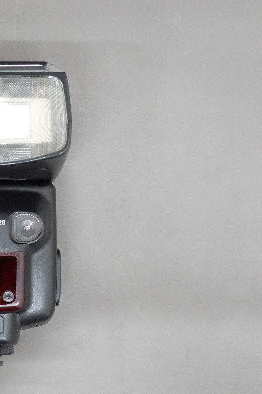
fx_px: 732
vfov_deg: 30.1
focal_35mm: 67
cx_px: 0
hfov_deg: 19.7
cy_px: 200
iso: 3200
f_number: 5.6
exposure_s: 1/50
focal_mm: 16.21
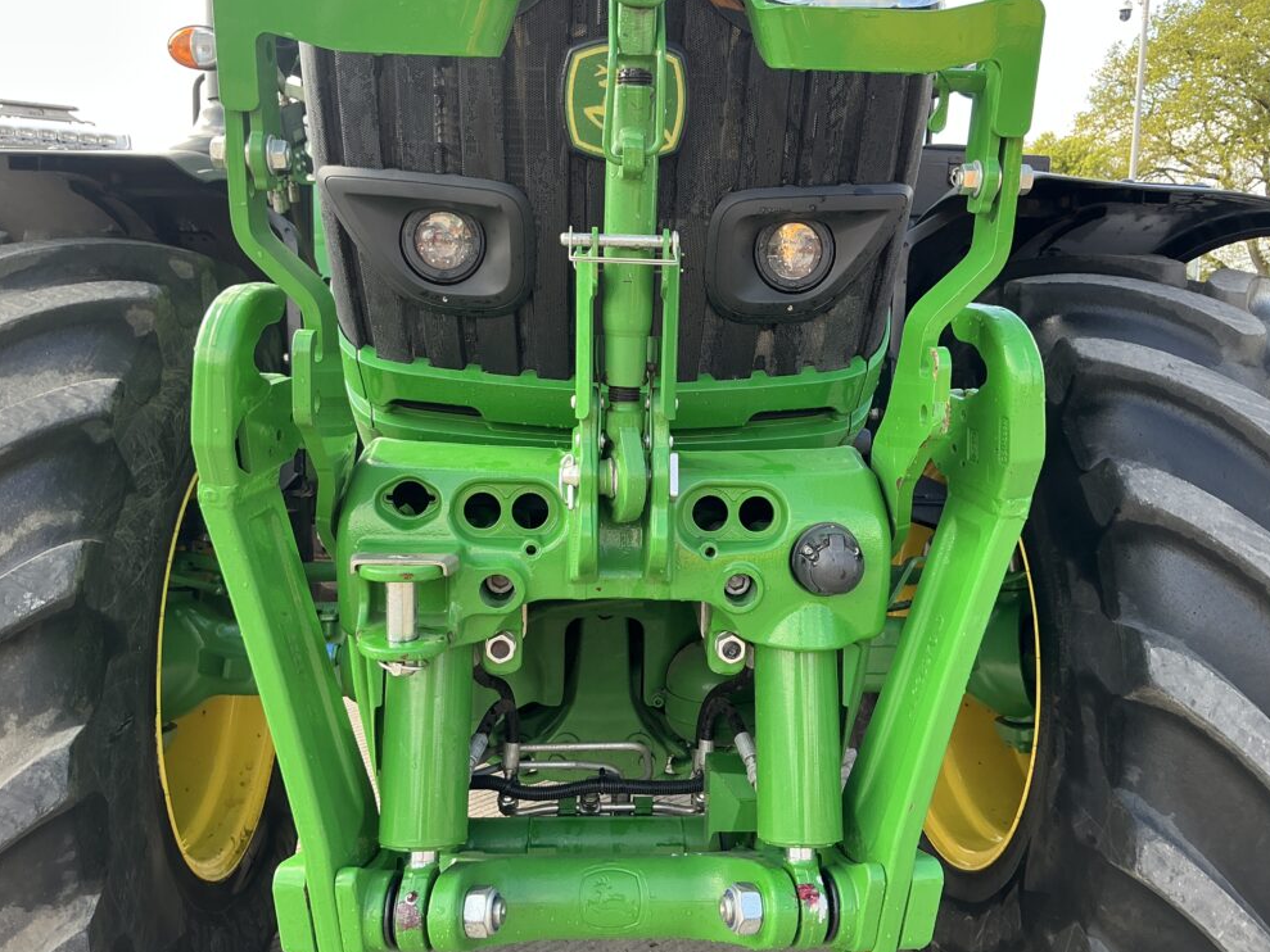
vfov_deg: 48.2
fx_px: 1064
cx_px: 650
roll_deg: -1.0
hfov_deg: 61.6
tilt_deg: -8.7
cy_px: 468
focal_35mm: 29
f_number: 1.8
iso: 20
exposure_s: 1/122
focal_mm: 3
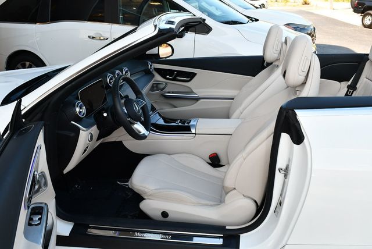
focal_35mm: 36
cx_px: 186
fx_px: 372
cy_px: 124
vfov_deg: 36.9
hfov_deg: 53.1
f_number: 5.6
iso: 250
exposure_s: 1/250
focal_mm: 18
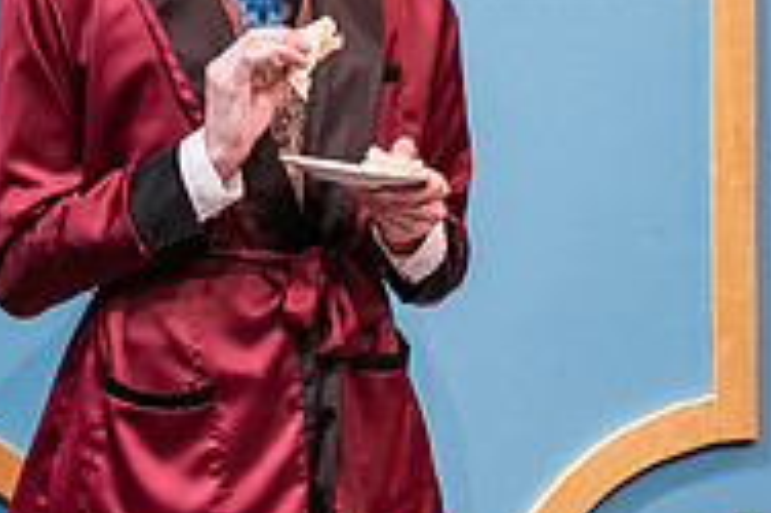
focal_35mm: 371
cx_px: 279
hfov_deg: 5.6
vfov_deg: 3.7
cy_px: 55
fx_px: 7938
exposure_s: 1/200
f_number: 3.2
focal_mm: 120
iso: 3200
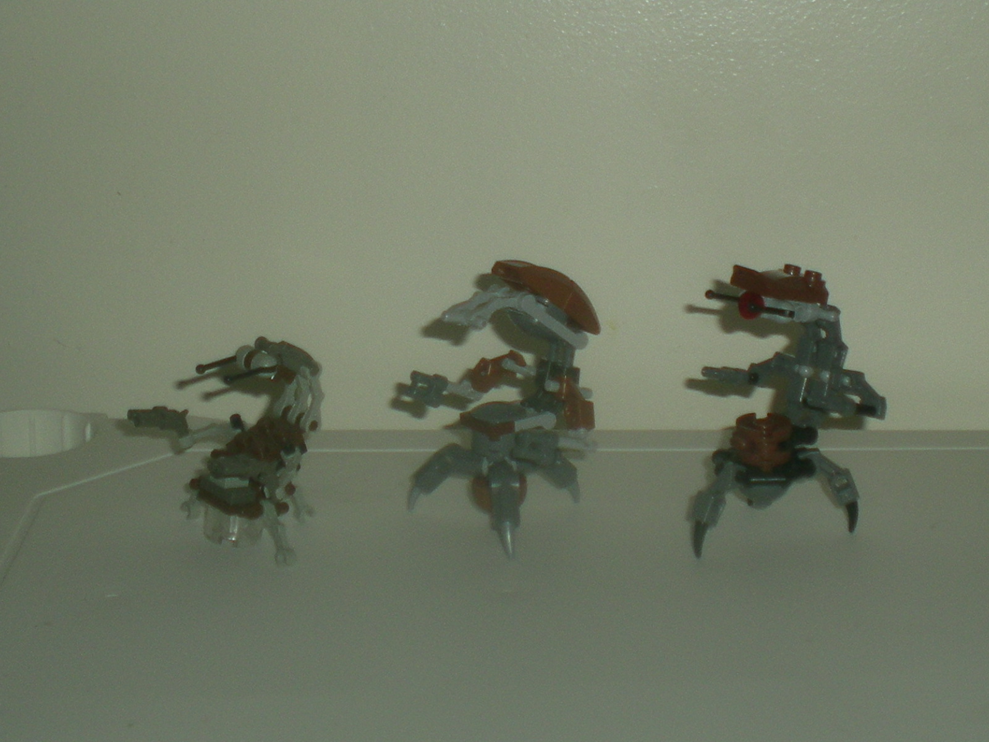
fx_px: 1086
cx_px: 494
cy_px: 371
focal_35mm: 38
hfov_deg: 49.0
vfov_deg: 37.7
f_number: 3.1
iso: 50
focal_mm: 6.3
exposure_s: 1/60
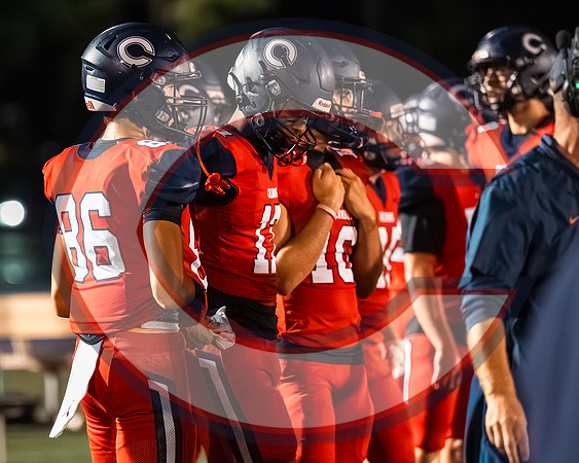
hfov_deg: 4.7
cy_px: 270
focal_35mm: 411
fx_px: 7046
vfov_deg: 3.8
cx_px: 194
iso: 20000
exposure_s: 1/1600
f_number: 2.8
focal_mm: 200
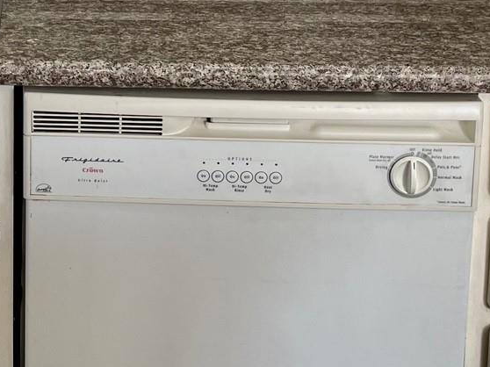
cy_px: -99
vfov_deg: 15.1
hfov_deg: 19.9
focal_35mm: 94
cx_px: -62
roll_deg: -0.2
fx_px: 1330
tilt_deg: -8.1
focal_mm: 5.1
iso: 64
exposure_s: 1/60
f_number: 1.6
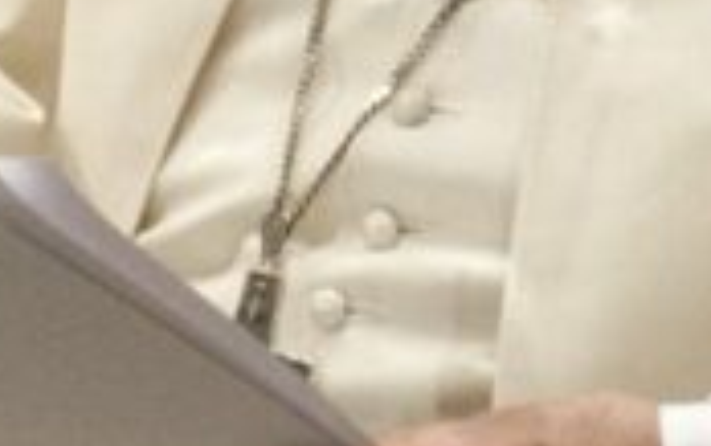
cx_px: 789
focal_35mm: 2247
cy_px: -305
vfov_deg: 0.6
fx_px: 43568
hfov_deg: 0.9
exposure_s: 1/200
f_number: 5.6
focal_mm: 500
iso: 2000
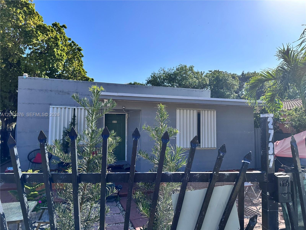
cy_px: 115
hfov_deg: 71.6
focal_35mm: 24
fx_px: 212
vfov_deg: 56.8
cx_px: 153
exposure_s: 1/5263
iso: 80
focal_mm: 6.86
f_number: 1.78
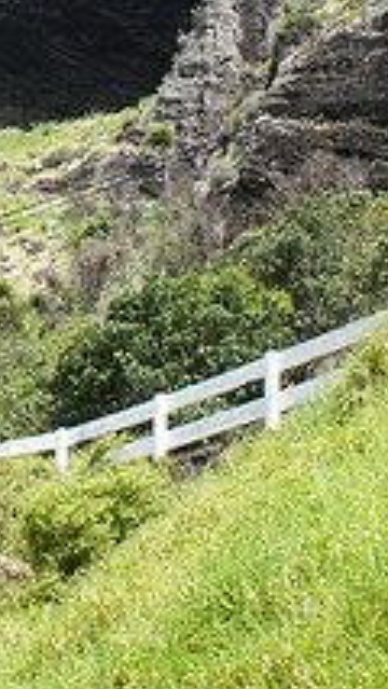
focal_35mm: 77
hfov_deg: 15.4
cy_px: 125
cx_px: 0
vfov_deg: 26.9
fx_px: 1407
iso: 200
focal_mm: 18
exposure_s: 1/125
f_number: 13
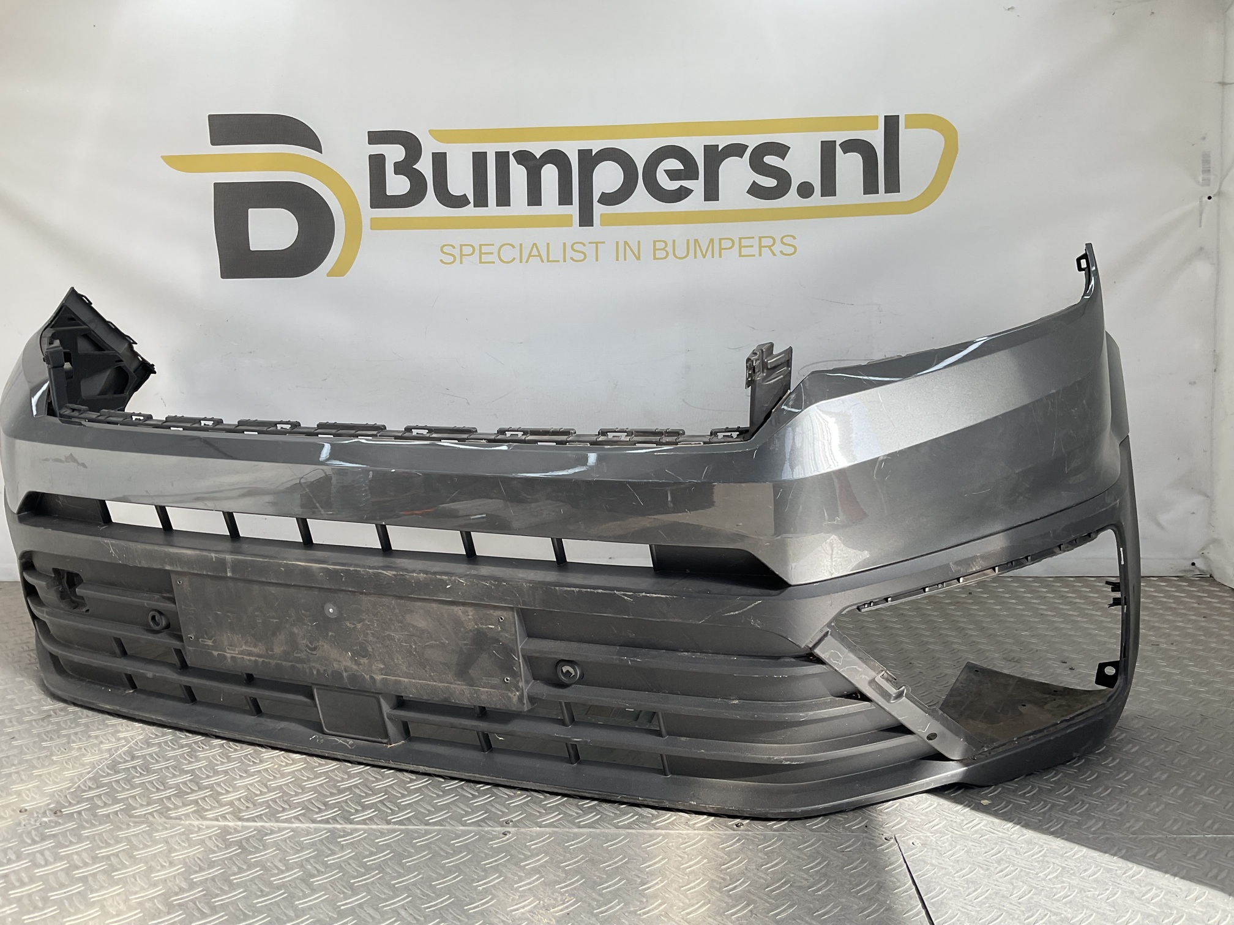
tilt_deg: -8.5
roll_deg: -0.9
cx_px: 617
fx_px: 1034
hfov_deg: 61.7
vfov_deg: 48.2
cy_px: 462
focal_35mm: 29
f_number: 1.8
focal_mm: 3
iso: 16
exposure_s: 1/333
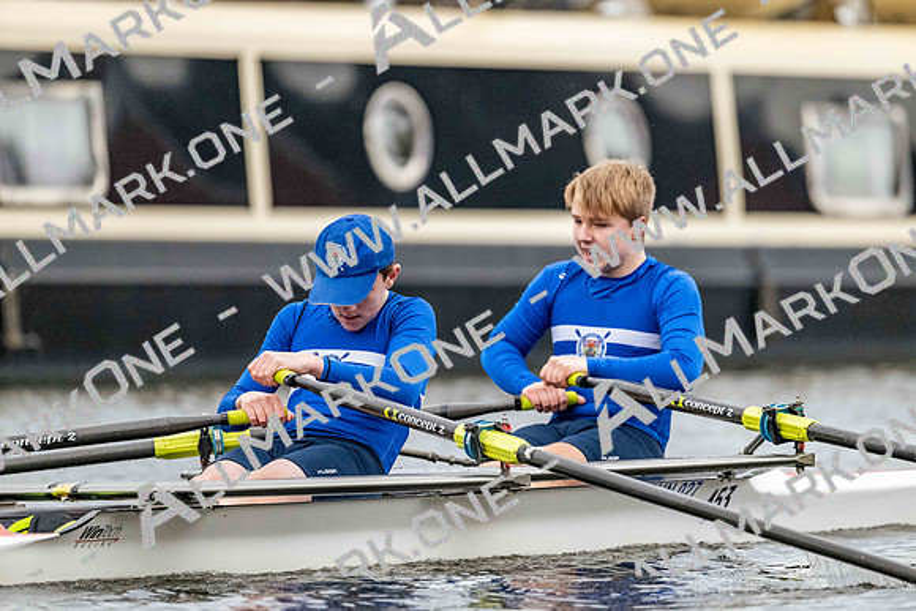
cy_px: 306
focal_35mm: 400
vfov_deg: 3.4
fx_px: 10180
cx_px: 458
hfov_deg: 5.2
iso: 5600
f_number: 4.5
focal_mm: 400
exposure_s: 1/2000
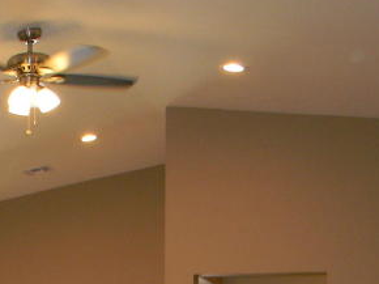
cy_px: 285
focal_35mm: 99
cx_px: -252
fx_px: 1083
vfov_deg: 14.7
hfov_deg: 17.1
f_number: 3.5
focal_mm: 5
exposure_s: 1/30
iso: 127
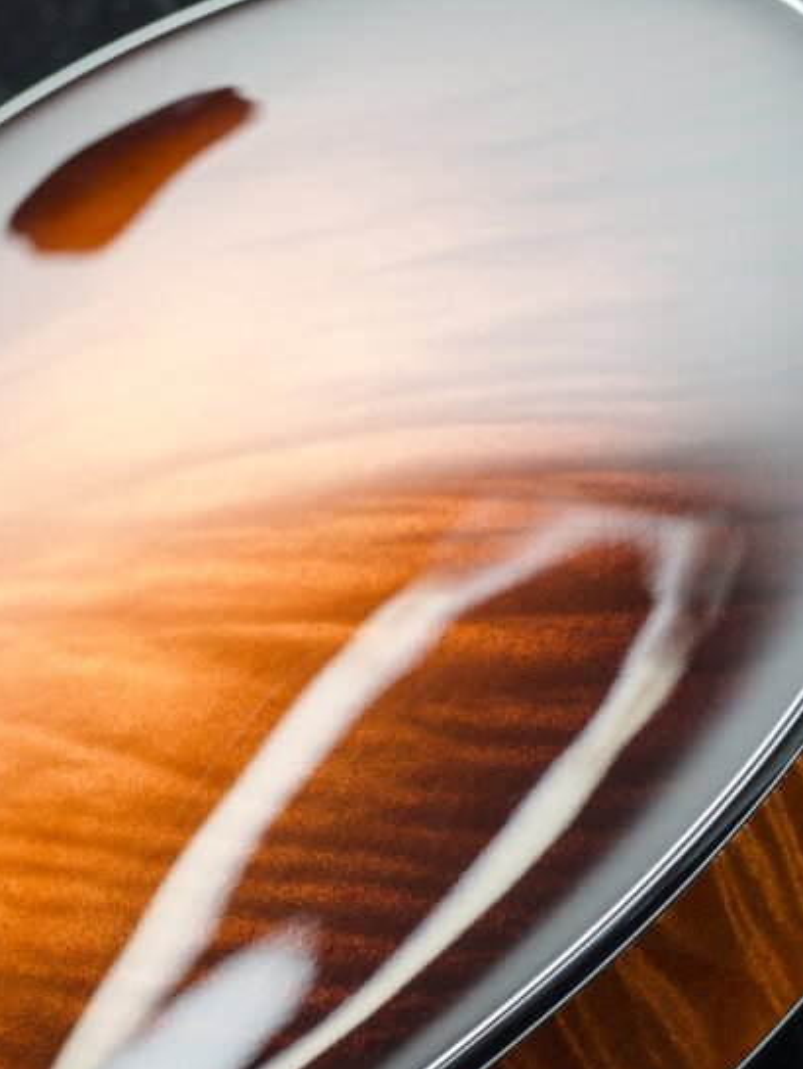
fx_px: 1947
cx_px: 277
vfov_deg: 30.4
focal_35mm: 63
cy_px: 746
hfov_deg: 23.2
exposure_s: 1/250
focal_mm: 18.3
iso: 400
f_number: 4
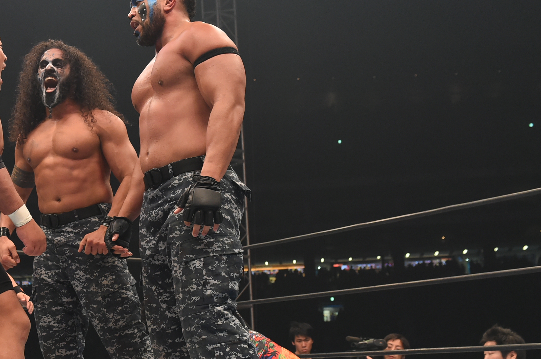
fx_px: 811
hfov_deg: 36.0
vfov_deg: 25.0
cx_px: 129
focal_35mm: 54
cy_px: 208
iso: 3200
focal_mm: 32
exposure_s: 1/640
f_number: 5
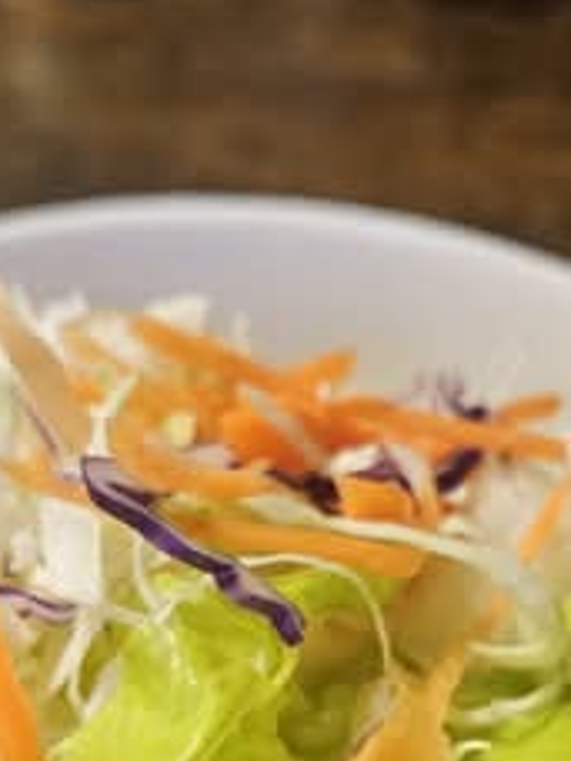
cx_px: 260
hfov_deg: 19.9
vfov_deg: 24.9
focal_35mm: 74
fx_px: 1628
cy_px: 786
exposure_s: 1/120
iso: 640
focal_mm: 5.4
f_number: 1.8
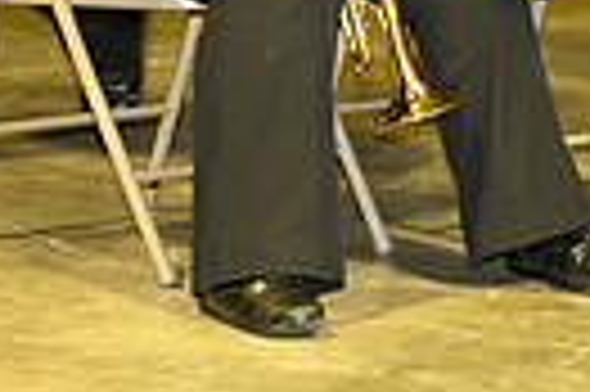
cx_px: 1139
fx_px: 4845
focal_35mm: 296
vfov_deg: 4.6
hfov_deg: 6.8
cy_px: -279
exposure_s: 1/60
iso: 1600
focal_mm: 67
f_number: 6
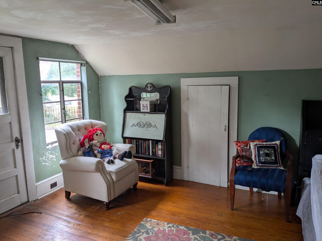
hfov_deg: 65.3
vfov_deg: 51.4
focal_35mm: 27
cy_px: 120
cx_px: 161
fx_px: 251
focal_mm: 4.38
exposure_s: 1/24
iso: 47
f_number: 1.73
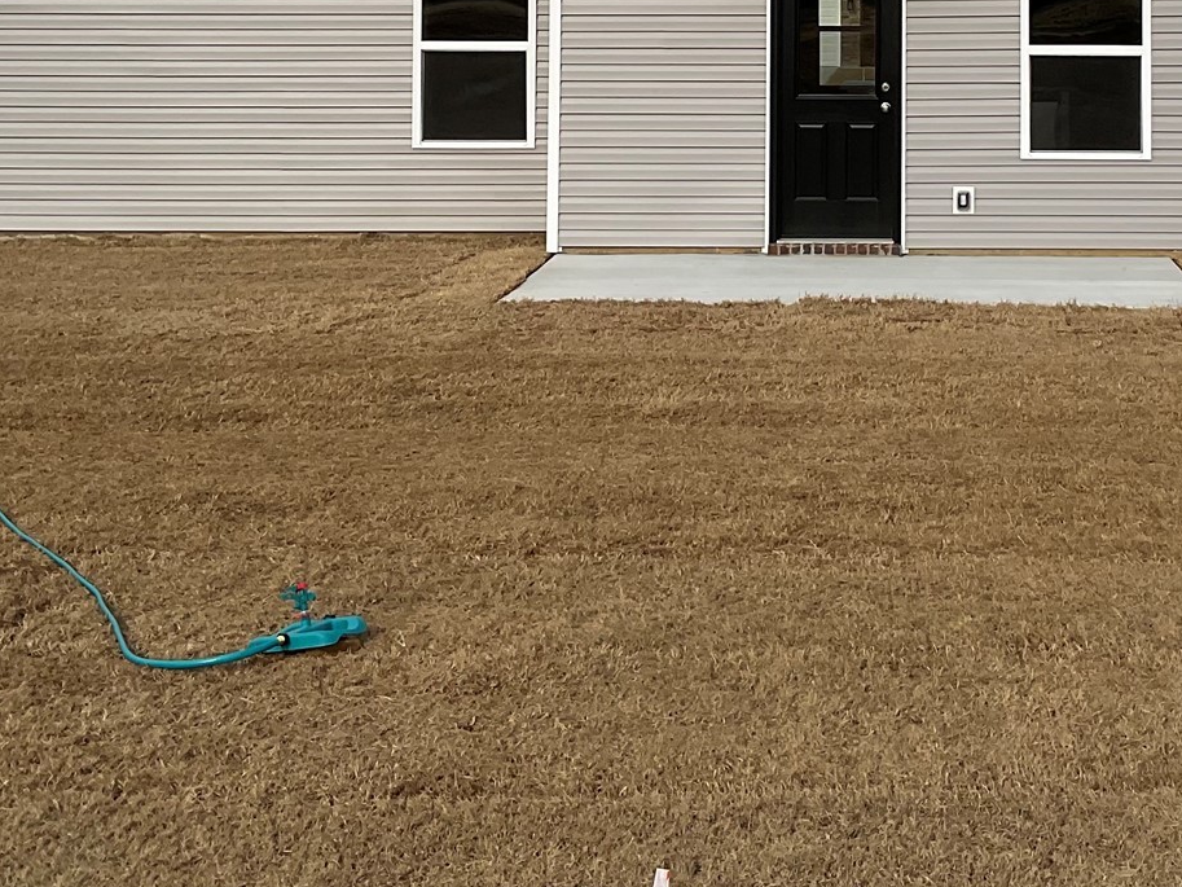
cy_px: -35
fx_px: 2083
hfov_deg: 31.0
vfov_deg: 22.9
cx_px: 909
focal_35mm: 61
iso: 16
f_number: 1.8
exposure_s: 1/2227
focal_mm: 3
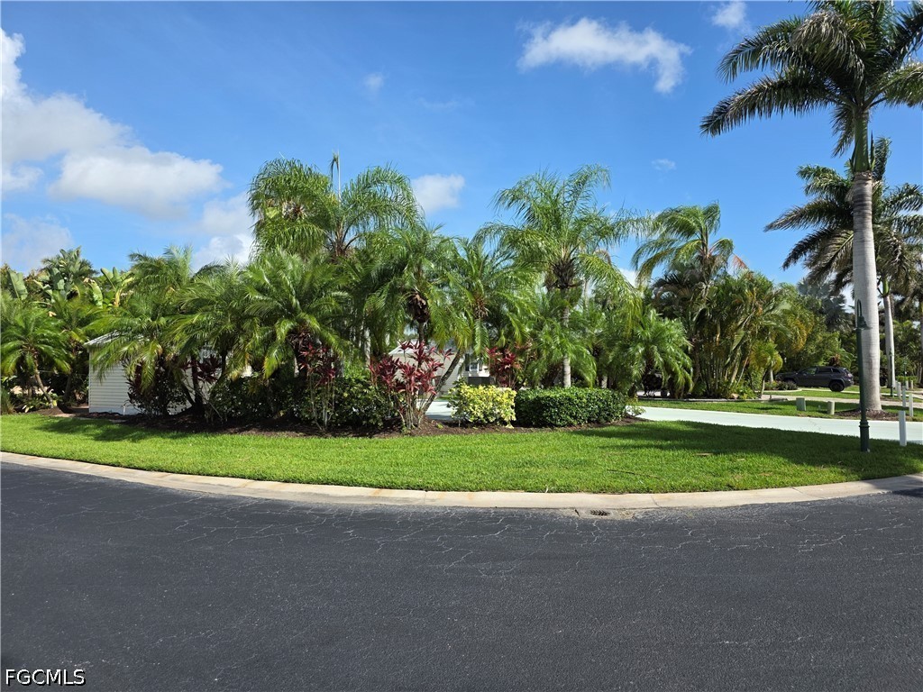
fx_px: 613
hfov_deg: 73.9
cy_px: 346
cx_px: 462
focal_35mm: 23
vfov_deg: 58.9
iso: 80
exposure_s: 1/4889
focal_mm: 6.3
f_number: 1.7
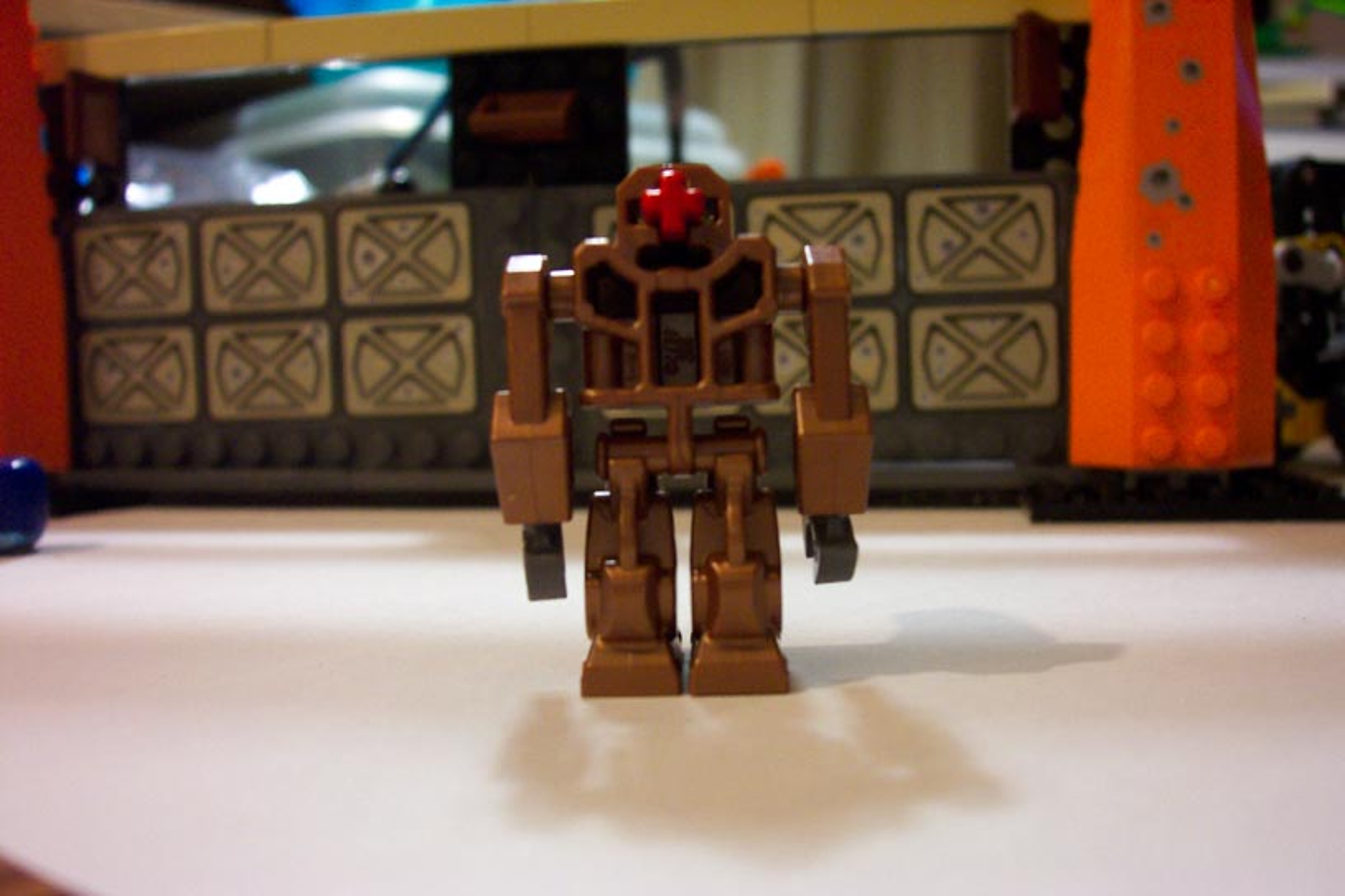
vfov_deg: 37.9
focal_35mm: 35
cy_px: 448
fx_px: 1308
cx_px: 672
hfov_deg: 54.4
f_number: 2.8
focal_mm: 7.5
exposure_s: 1/15
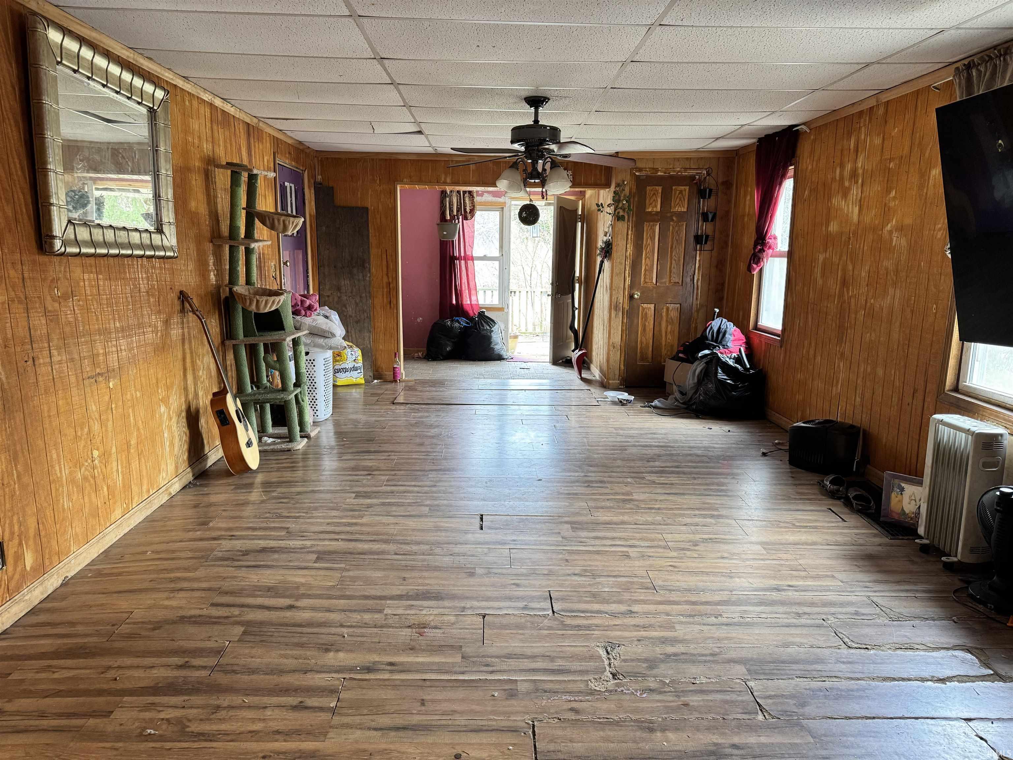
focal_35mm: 24
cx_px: 506
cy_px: 380
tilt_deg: -10.3
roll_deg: -0.4
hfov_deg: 71.6
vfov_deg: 56.8
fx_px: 702
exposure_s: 1/60
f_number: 1.78
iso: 250
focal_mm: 6.76
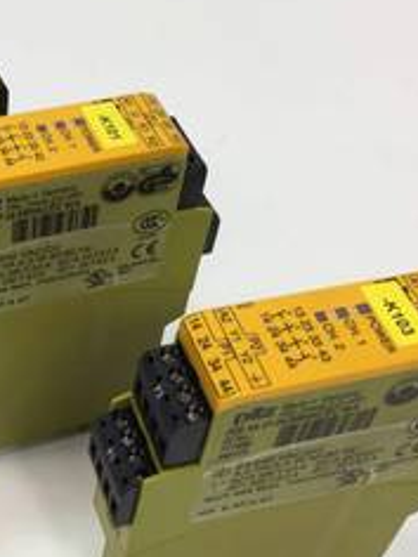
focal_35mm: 59
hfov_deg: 24.3
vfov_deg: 32.7
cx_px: 61
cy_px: 267
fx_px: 950
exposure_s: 1/100
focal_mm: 4.15
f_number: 2.2
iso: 50
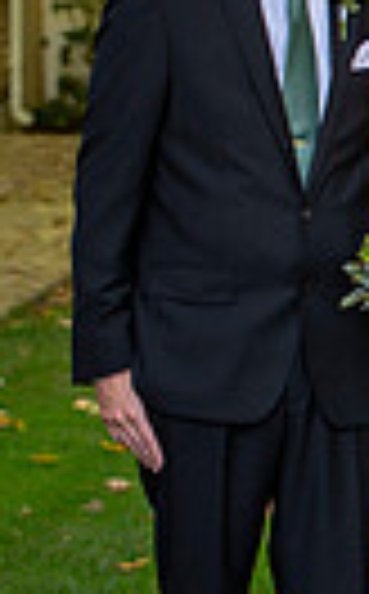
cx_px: 1004
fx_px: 5786
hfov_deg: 3.6
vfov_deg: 5.9
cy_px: 176
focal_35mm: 358
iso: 400
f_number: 4.5
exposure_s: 1/160
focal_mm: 78
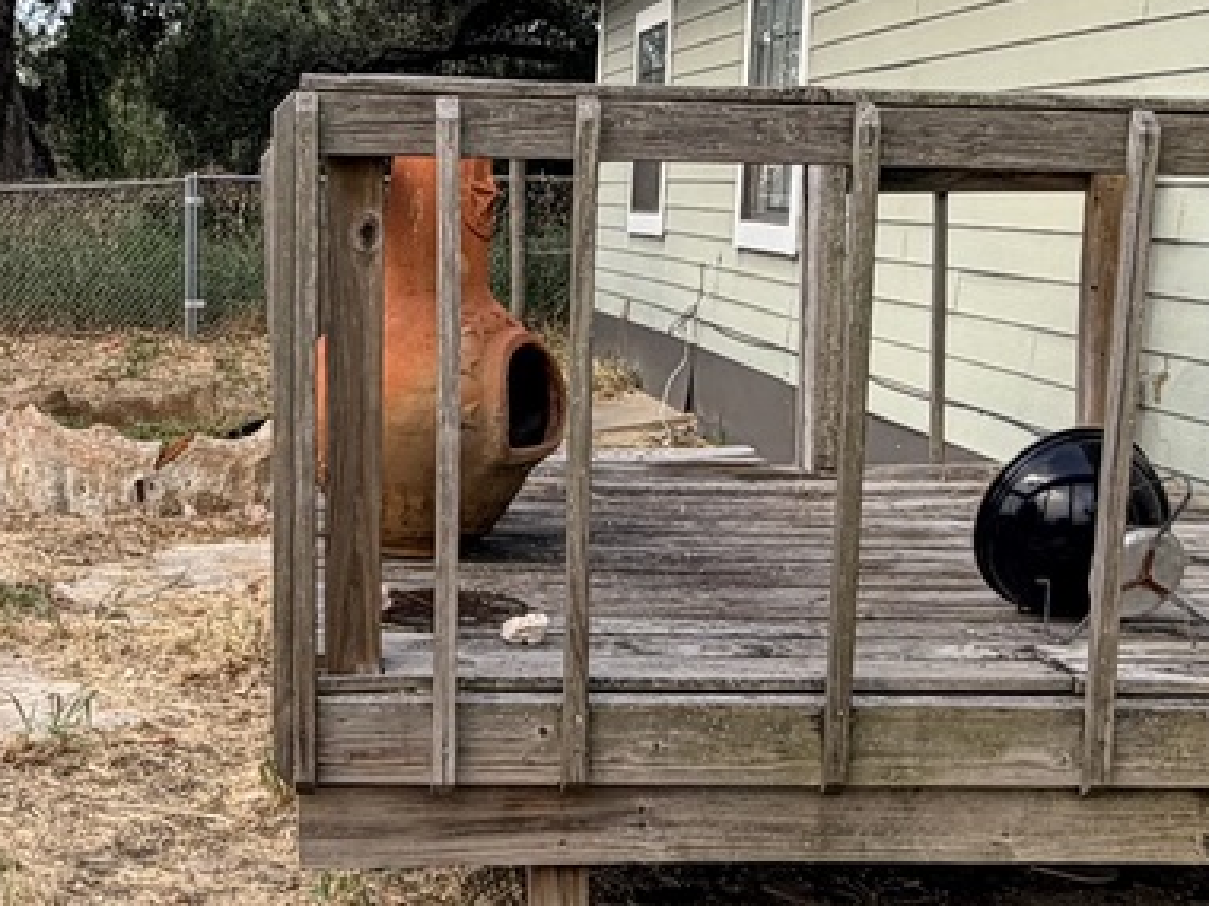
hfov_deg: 35.6
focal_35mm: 53
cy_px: 366
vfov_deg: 27.5
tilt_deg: -5.2
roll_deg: +0.4
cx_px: 340
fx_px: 1851
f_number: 2.2
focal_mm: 2.22
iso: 64
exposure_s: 1/121
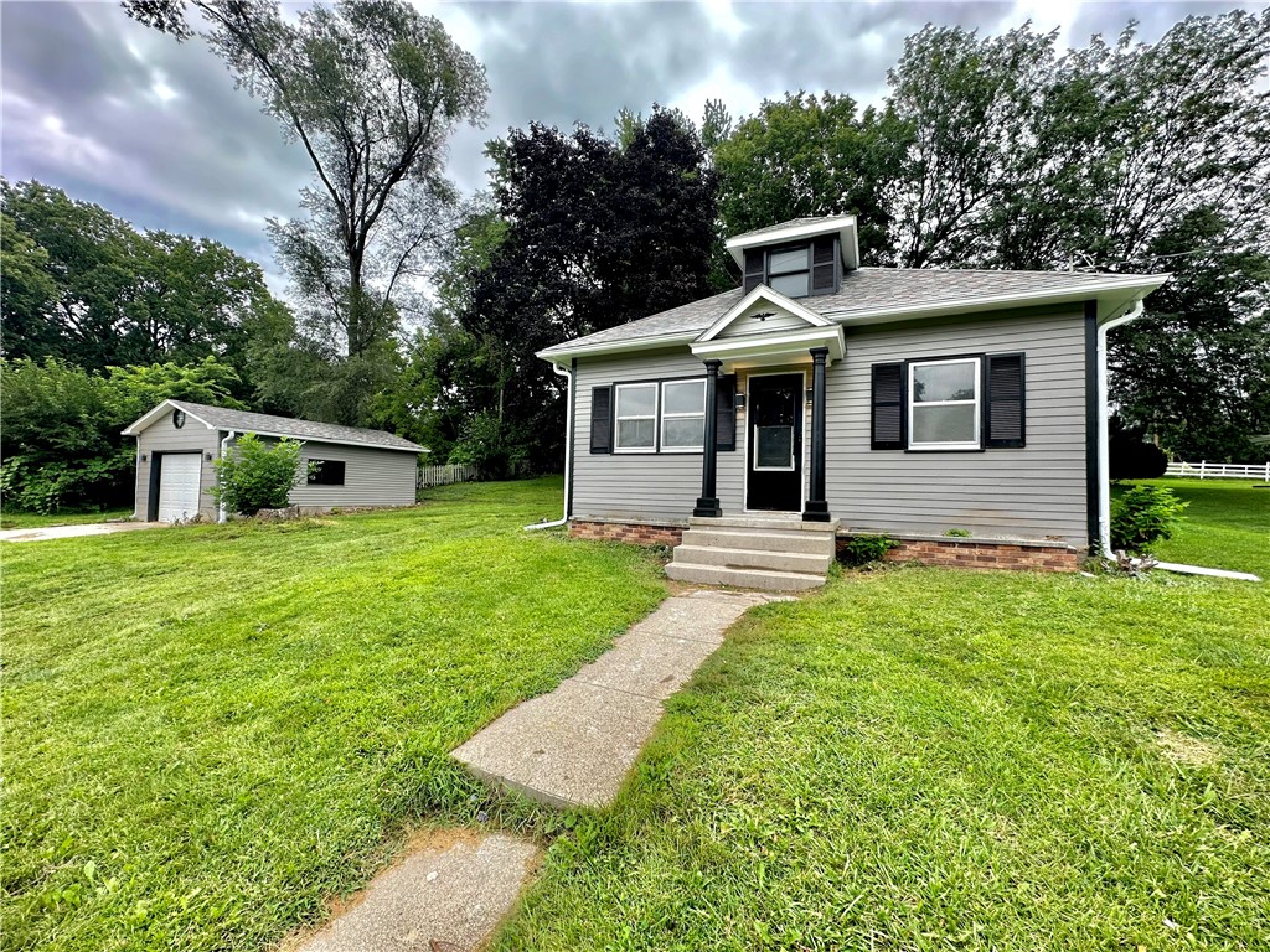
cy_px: 476
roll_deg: -1.3
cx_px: 635
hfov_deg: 102.1
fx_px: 514
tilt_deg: +3.0
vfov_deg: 85.7
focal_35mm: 14
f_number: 2.2
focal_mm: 2.22
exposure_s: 1/400
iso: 40
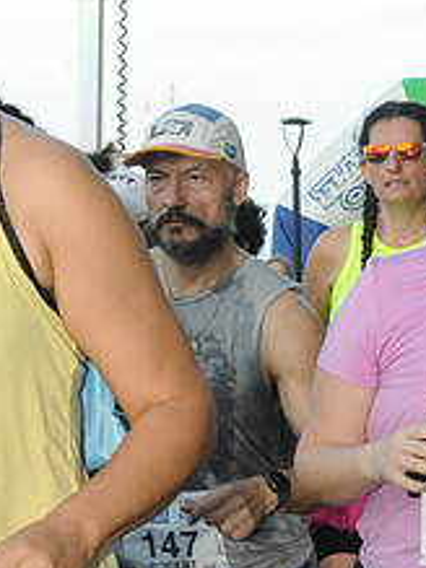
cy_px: 480
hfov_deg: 8.1
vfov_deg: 10.8
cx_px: 445
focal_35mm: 183
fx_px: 3006
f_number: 13
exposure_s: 1/250
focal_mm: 48
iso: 800
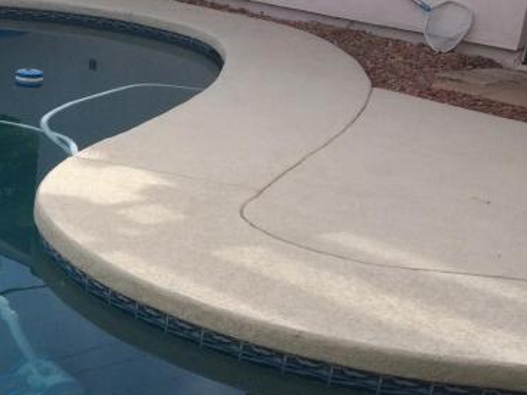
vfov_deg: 18.0
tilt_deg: -24.3
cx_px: -95
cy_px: 320
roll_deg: -0.4
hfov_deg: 22.4
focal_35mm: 81
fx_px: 1233
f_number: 2.2
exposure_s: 1/1325
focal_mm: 4.15
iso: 32
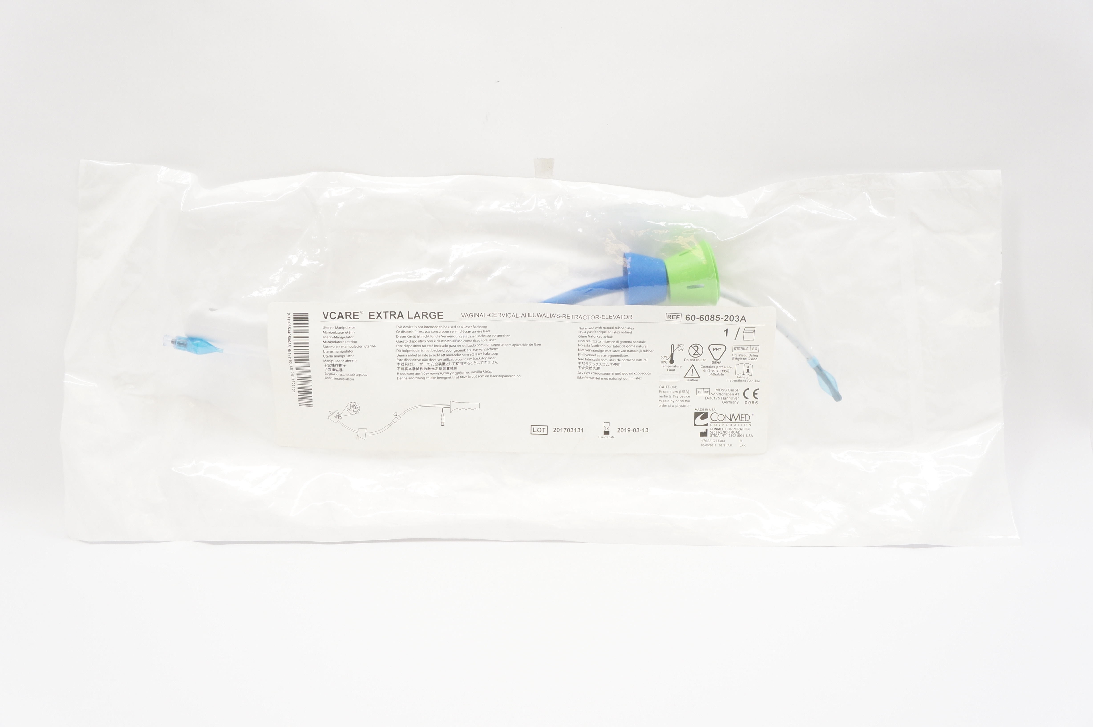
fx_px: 1046
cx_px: 546
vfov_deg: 38.3
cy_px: 364
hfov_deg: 55.2
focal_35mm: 34
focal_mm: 23
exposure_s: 1/60
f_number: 5
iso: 400
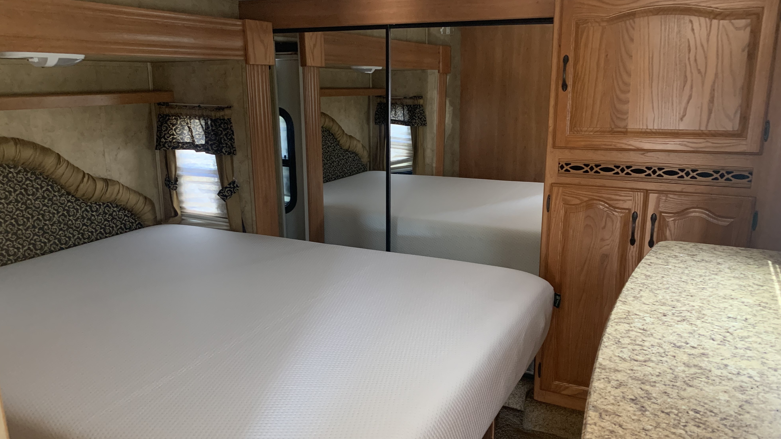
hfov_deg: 66.1
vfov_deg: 40.1
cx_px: 398
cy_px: 245
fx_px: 601
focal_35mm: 29
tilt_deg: -13.8
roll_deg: +2.1
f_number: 1.8
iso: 400
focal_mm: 4.25
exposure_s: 1/44
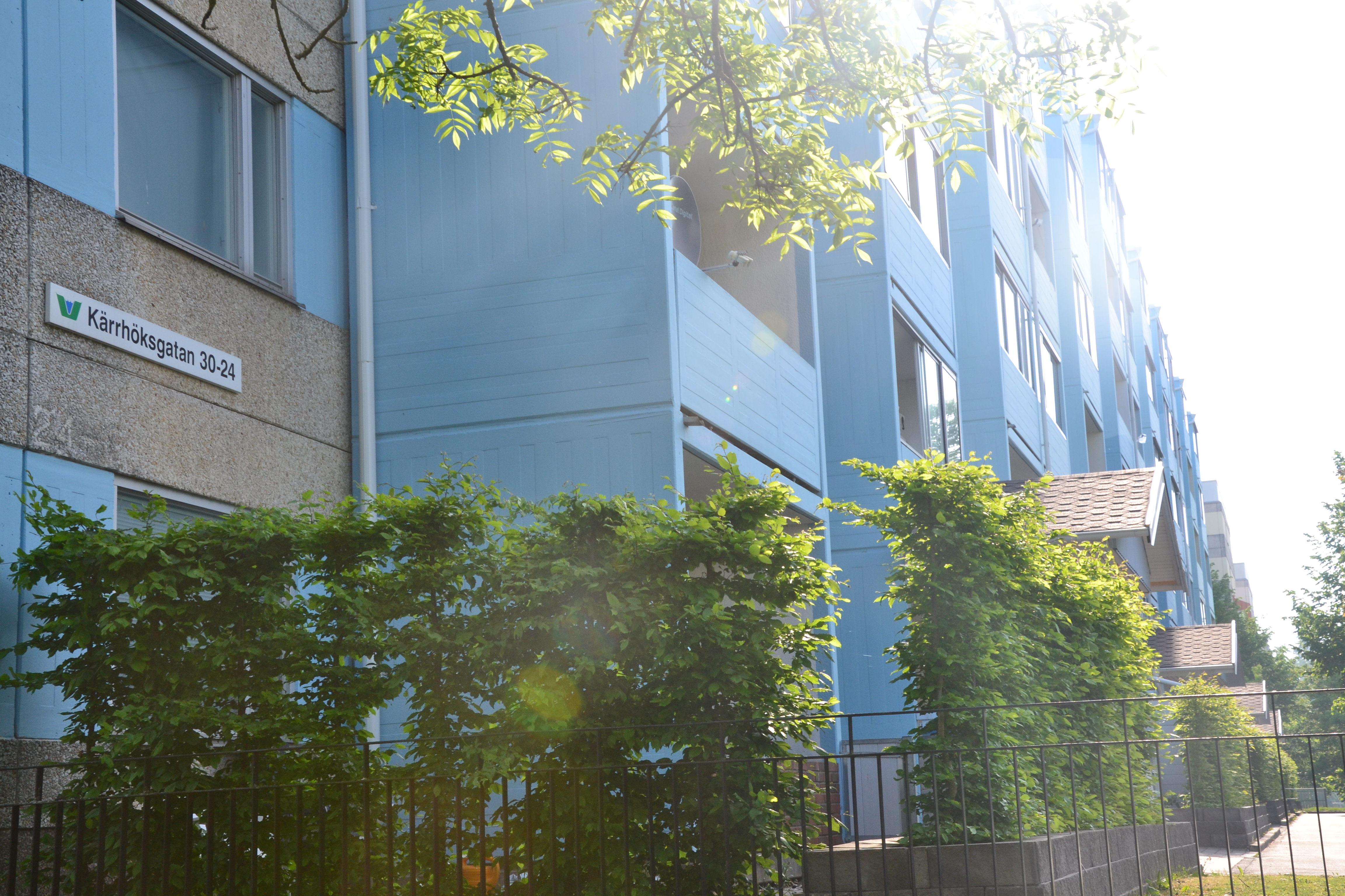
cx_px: 672
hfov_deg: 38.9
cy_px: 448
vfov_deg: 26.5
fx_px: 1905
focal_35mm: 51
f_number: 10
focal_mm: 34
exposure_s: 1/250
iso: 400
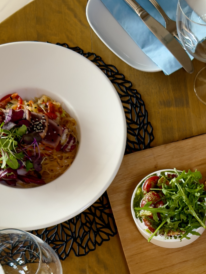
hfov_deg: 14.8
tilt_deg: -77.6
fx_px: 754
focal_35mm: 95
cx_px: 281
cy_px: 341
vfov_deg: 19.3
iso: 100
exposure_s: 1/71
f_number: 1.78
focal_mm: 6.76
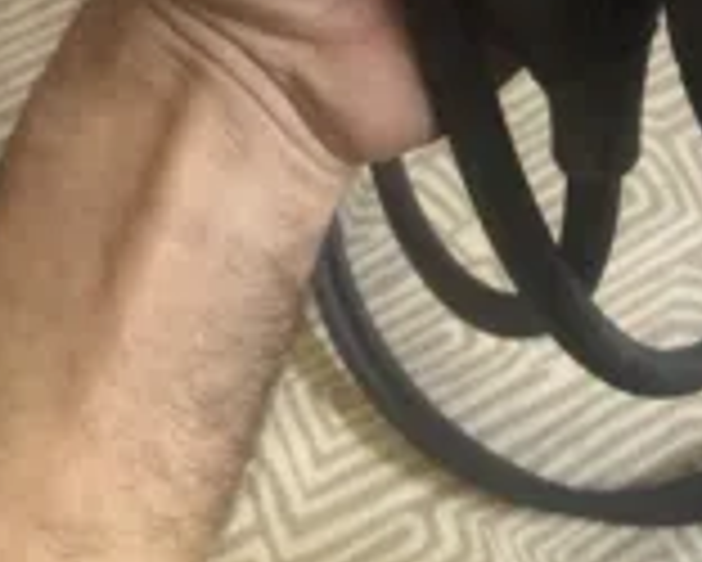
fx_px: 1455
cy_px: -297
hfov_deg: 26.1
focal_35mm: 70
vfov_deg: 19.0
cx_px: 648
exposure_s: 1/4
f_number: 1.8
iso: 100
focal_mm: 3.99
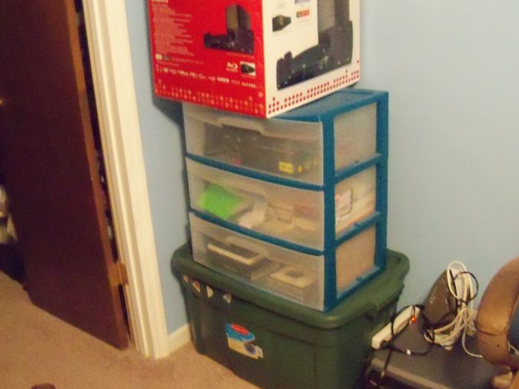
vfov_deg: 34.3
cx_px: 281
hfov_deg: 44.8
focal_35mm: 42
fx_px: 630
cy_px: 160
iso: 1600
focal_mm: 6.2
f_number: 3.5
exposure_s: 1/30
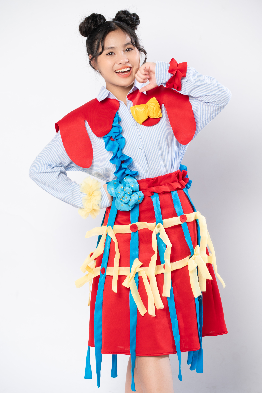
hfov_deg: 11.8
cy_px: 196
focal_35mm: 116
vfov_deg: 17.7
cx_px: 131
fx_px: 1268
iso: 100
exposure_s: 1/160
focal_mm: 116
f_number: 5
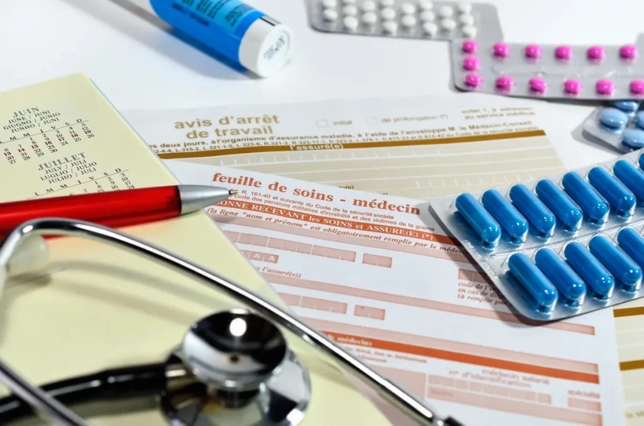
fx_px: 1071
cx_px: 322
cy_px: 213
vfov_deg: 22.5
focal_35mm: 60
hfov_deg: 33.5
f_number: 6.3
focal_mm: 40
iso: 100
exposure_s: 1/20
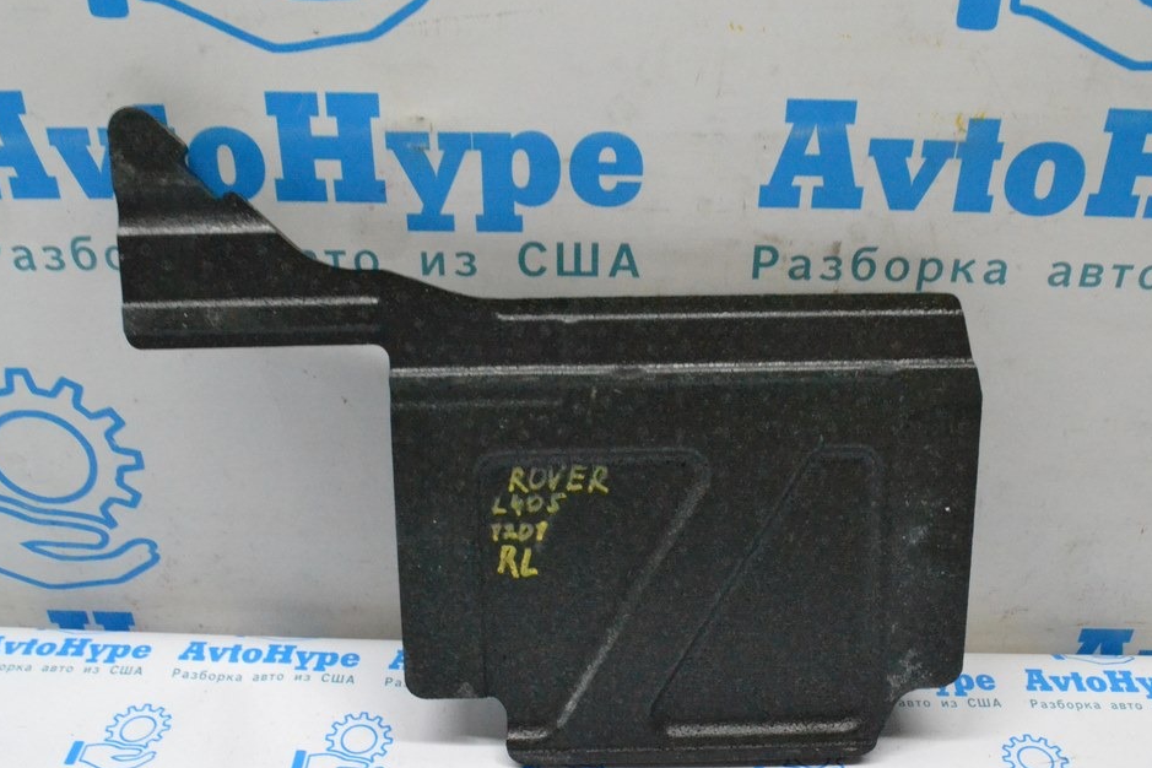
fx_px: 1152
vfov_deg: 36.9
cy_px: 385
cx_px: 596
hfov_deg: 53.1
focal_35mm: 36
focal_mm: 22
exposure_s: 1/160
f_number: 11
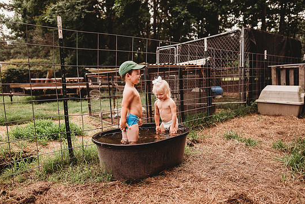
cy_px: 107
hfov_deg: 69.4
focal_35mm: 26
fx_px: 220
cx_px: 149
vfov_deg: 49.6
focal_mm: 24
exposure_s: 1/500
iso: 100
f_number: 2.2
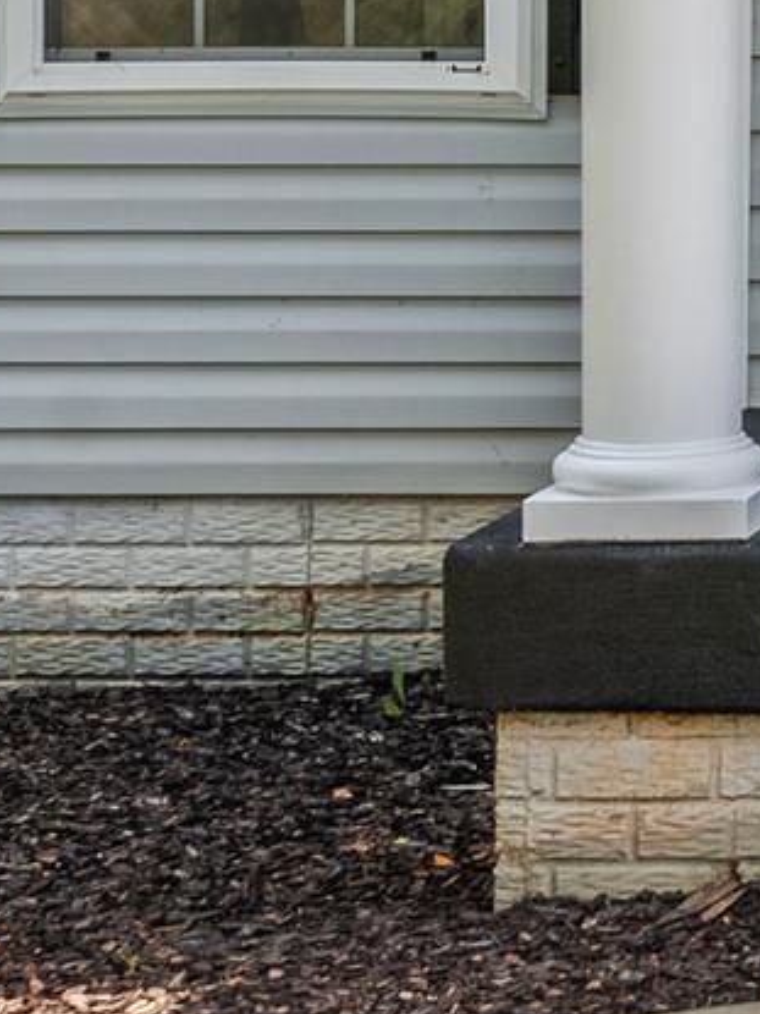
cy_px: -103
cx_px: 1845
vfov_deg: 12.8
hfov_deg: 8.8
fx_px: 4452
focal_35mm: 152
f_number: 8
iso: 800
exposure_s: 1/160
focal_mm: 32
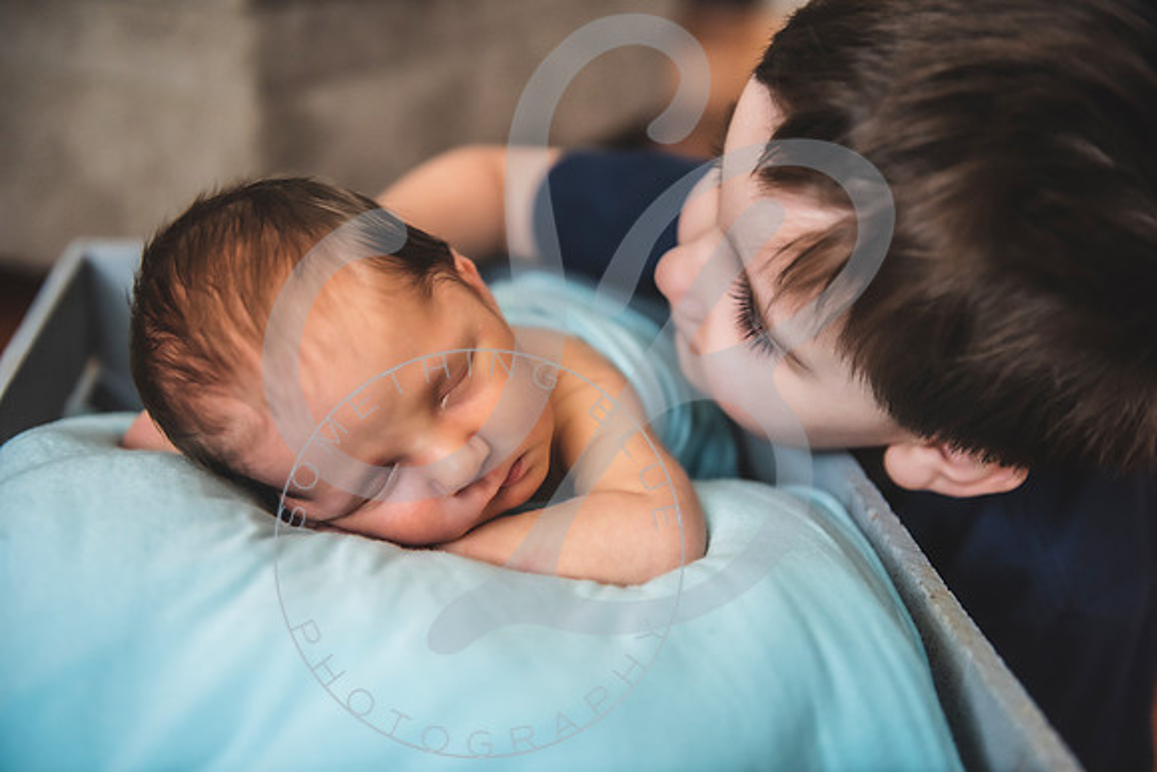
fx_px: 1414
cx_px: 578
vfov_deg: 30.5
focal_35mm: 44
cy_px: 386
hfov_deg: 44.5
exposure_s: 1/125
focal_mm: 44
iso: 1000
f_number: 2.8
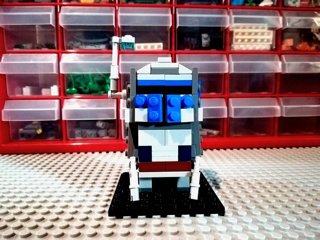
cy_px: 120
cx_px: 160
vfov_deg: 53.1
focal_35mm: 26
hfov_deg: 67.3
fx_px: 240
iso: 1250
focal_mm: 3.83
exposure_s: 1/14.3
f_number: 2.2
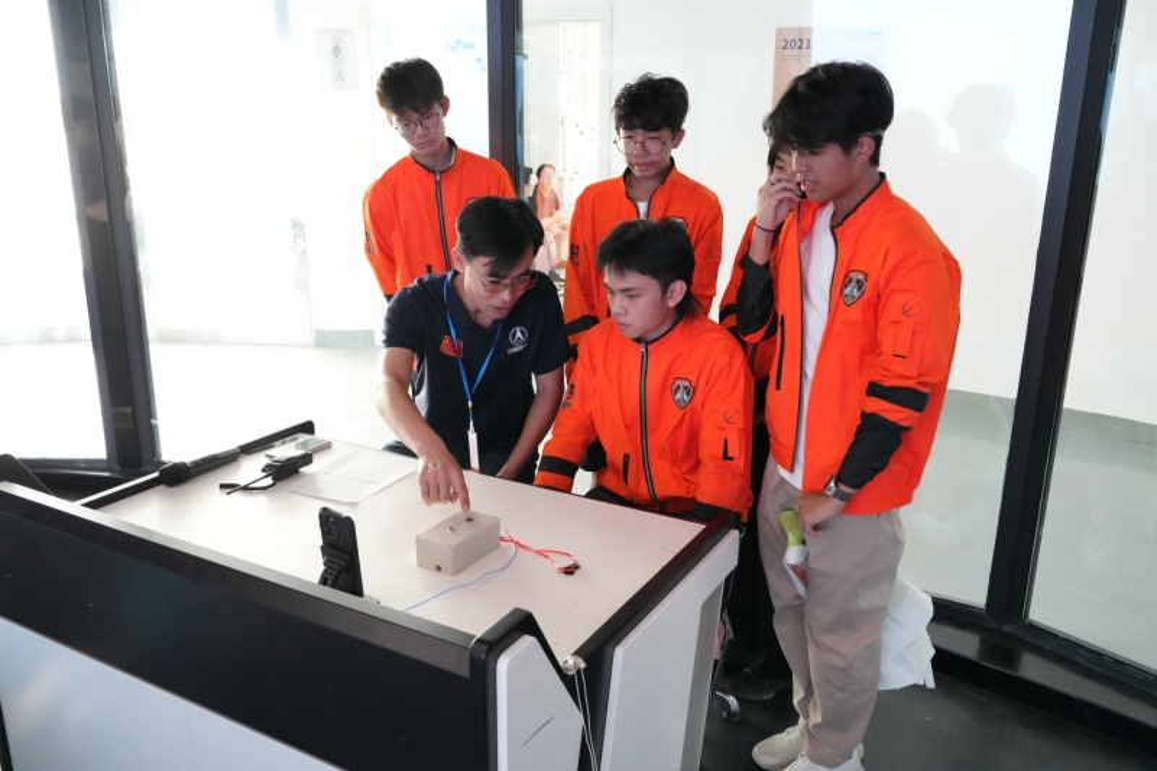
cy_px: 386
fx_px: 964
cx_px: 578
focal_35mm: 30
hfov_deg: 61.9
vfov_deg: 43.6
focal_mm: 30
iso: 6400
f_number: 5.6
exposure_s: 1/160
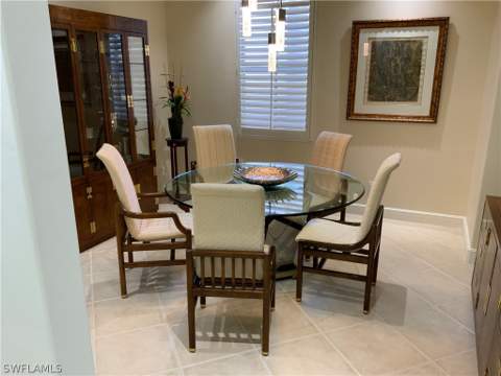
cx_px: 250
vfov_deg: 48.2
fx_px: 420
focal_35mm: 29
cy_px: 188
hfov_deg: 61.7
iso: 64
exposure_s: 1/60
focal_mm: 3
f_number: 1.8
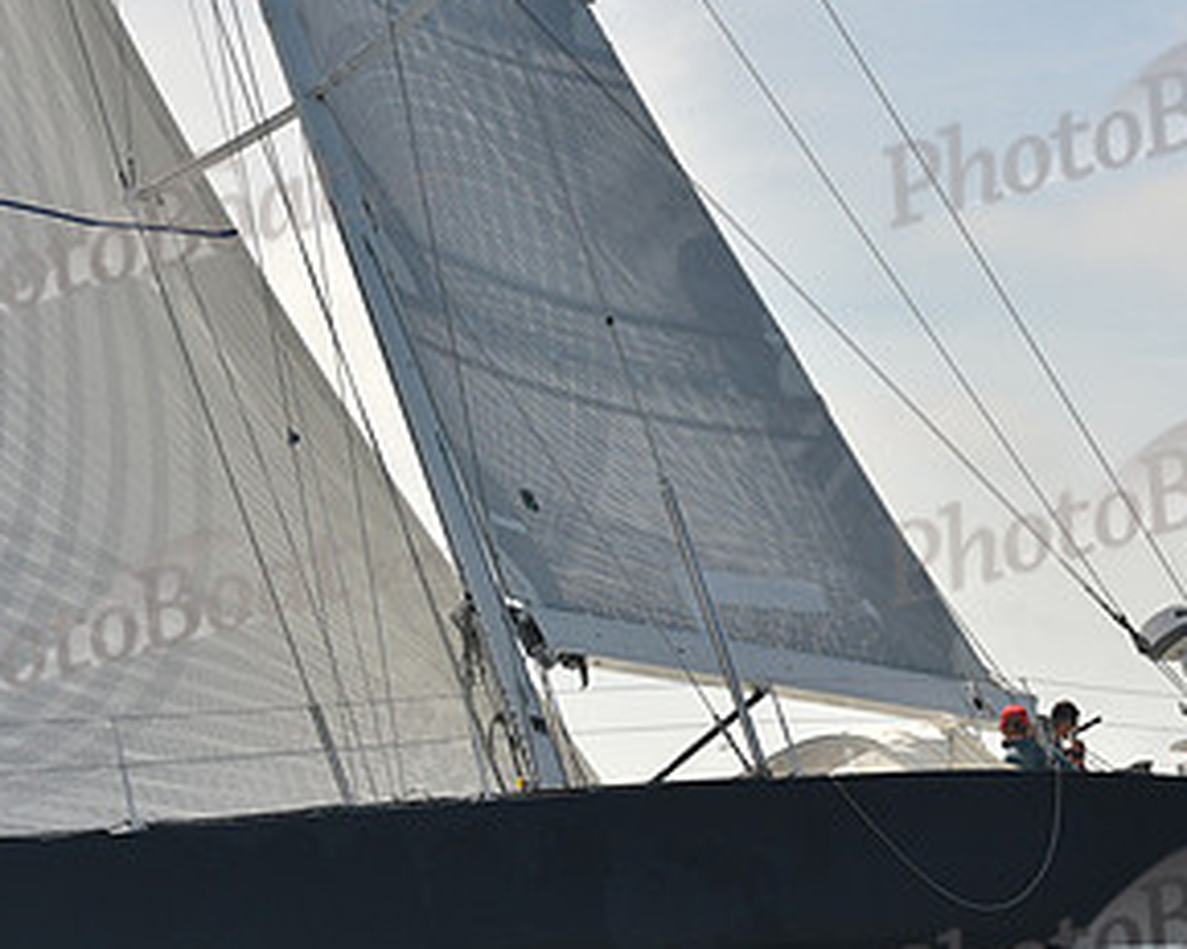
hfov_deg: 14.6
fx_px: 4636
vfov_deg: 11.6
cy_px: 770
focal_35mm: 132
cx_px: 674
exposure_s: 1/1000
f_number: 6.3
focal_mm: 70
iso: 320
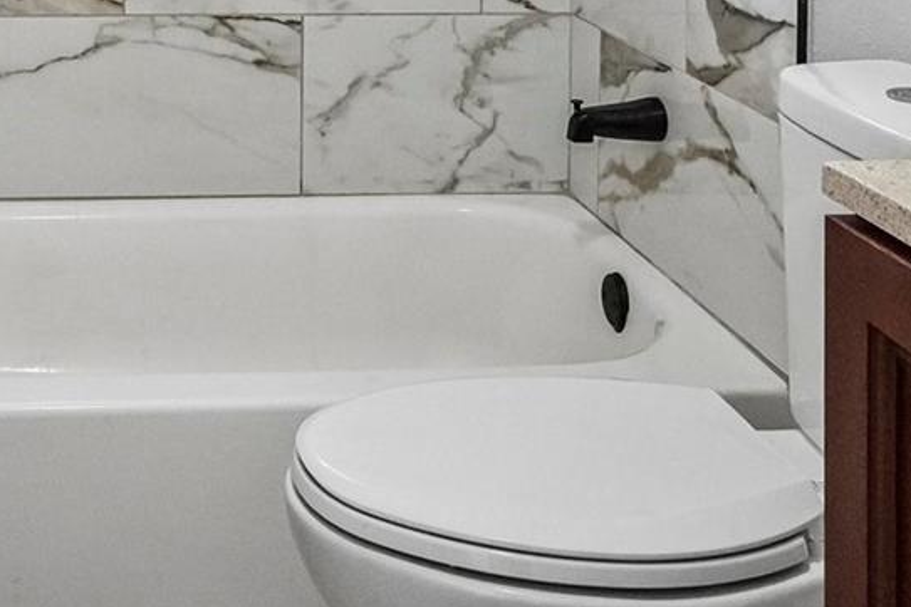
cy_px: -236
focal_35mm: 57
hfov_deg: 32.7
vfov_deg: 20.9
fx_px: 1454
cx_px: 64
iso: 1600
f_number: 8
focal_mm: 13
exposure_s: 1/30
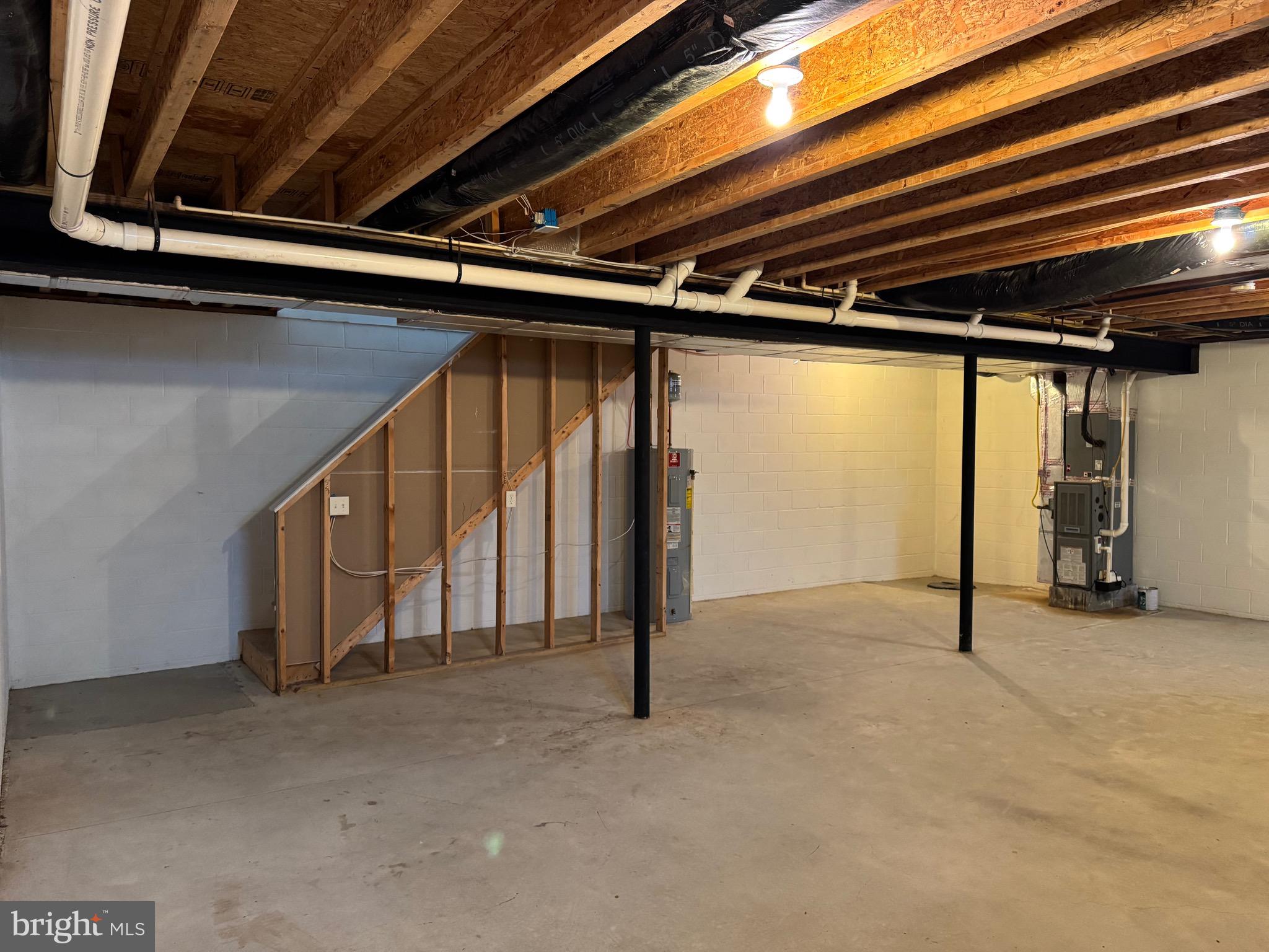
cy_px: 476
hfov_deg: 71.6
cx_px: 634
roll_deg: -0.5
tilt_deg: -2.7
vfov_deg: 56.8
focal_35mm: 24
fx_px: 880
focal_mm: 6.76
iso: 640
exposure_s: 1/60
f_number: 1.78
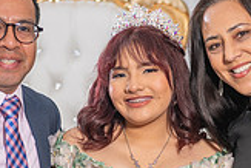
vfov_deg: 6.2
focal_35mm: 221
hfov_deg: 9.3
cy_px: 240
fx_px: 1542
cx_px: 169
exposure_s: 1/160
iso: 400
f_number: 3.5
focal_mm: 62
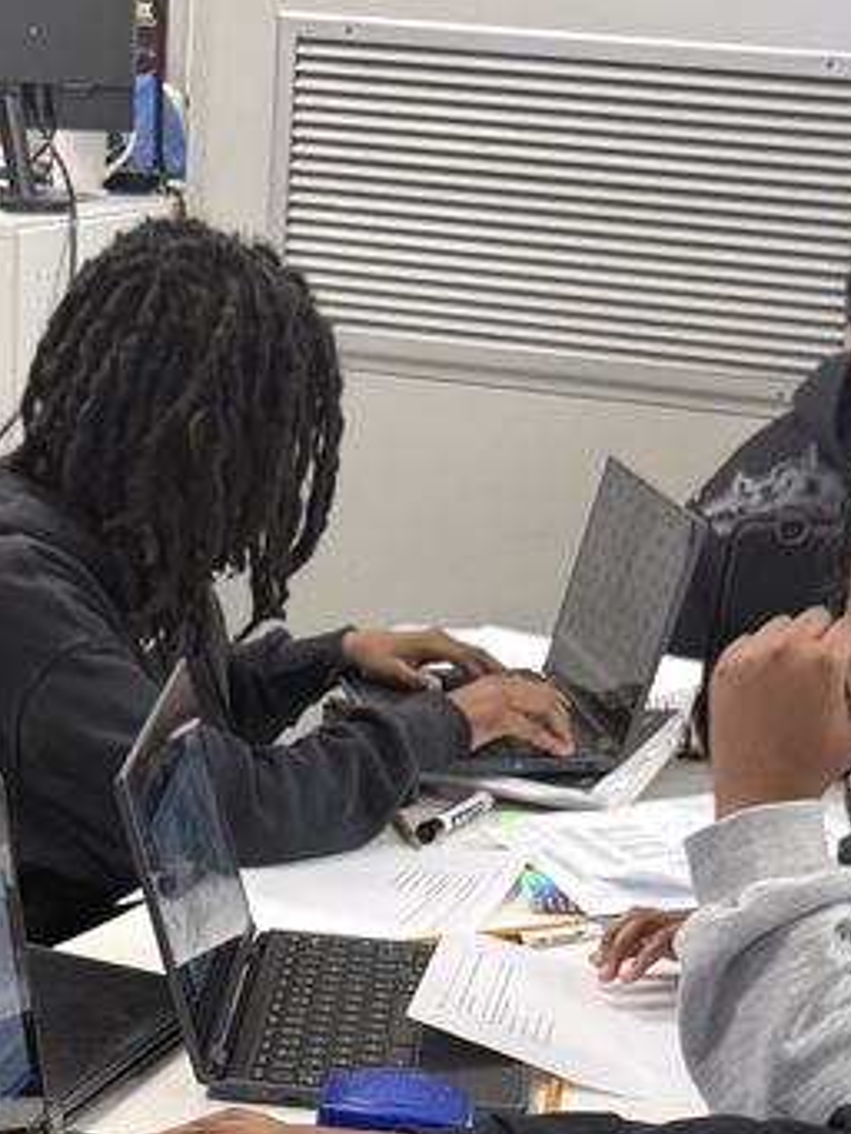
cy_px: 1353
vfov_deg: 24.5
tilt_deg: -27.0
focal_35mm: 72
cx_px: 289
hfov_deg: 20.4
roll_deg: -1.7
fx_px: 2359
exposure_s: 1/60
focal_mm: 6.76
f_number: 1.78
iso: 125
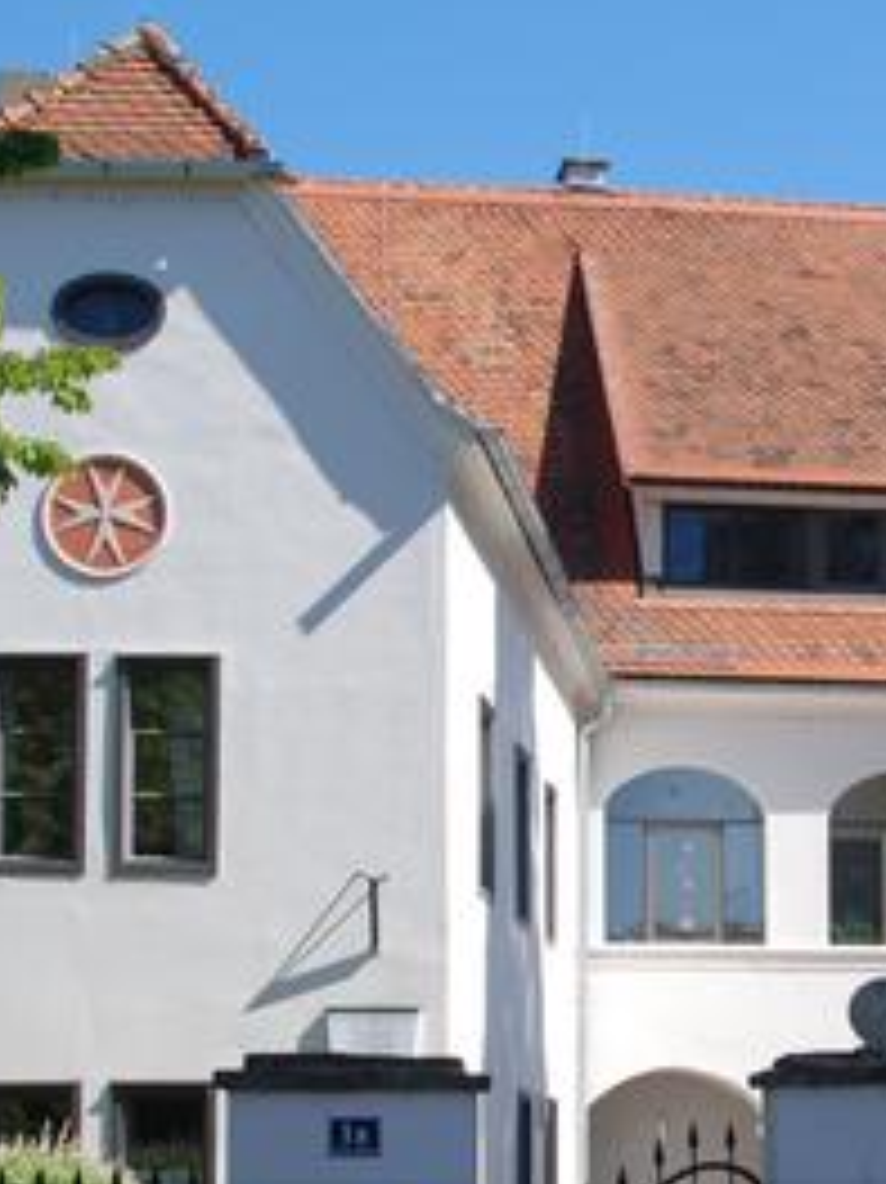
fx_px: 2869
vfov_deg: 23.2
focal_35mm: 84
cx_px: 760
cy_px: 819
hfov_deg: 17.4
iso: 100
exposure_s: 1/200
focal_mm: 22
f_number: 7.1
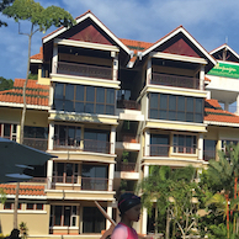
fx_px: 516
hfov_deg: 24.6
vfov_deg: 25.8
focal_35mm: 66
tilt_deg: +7.0
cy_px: 176
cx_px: 253
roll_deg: -2.1
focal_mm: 4.15
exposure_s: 1/2083
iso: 32
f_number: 2.2
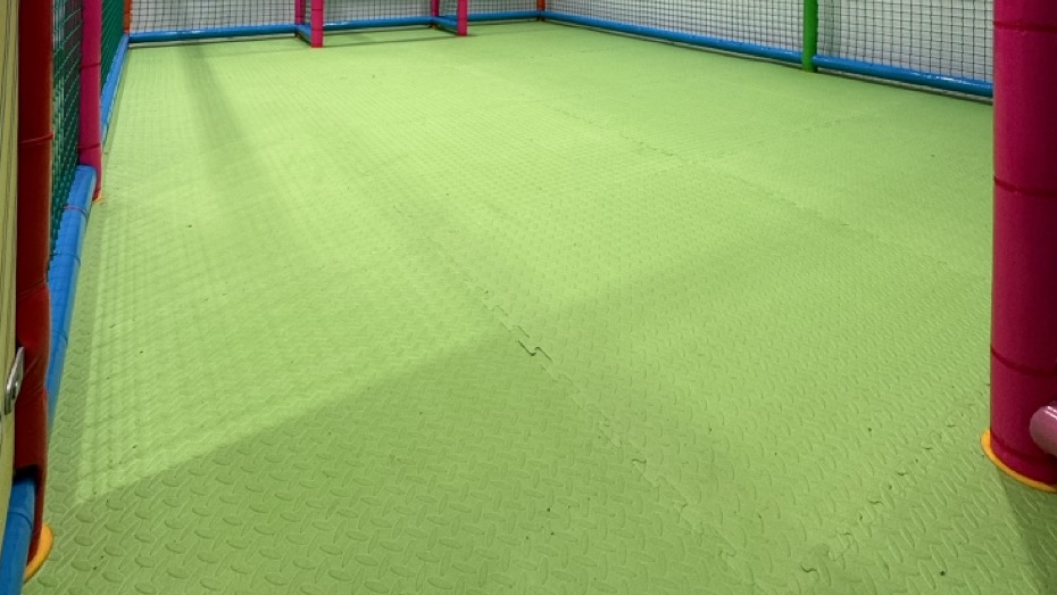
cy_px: -55
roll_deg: -0.7
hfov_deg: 83.8
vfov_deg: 42.5
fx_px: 589
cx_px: 535
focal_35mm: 21
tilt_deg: +0.2
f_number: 2.2
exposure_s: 1/100
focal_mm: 2.22
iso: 160
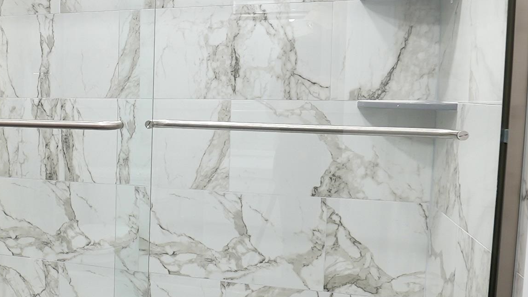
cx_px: 73
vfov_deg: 31.2
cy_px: 143
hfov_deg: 48.4
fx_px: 532
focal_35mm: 38
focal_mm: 10
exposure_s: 1/6
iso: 100
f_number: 5
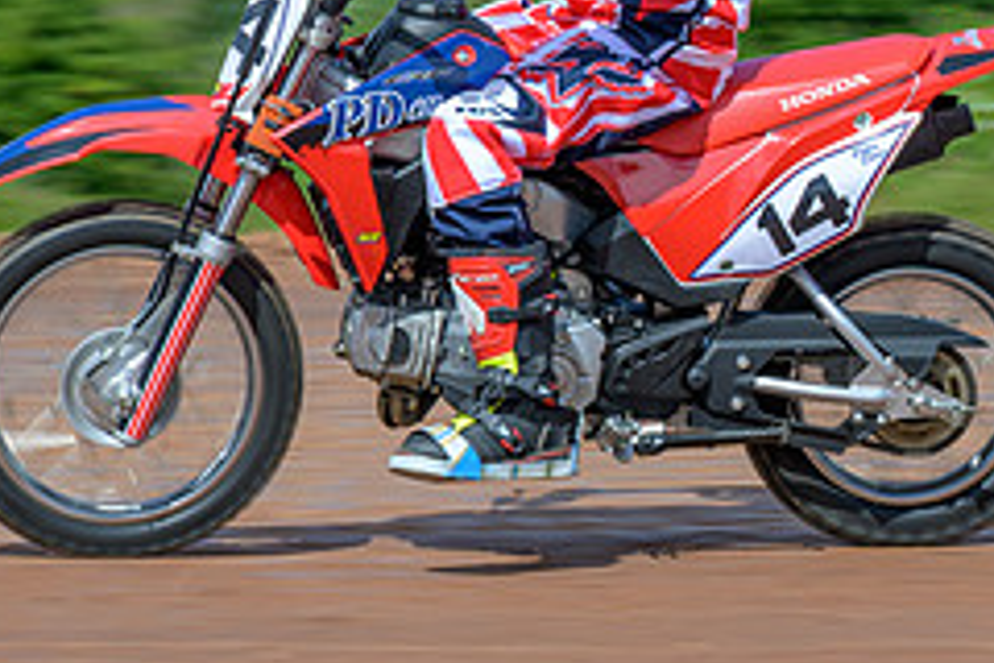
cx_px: 381
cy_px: -25
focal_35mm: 365
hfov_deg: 5.6
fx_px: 10077
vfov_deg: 3.8
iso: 72
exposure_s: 1/200
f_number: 8
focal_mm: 101
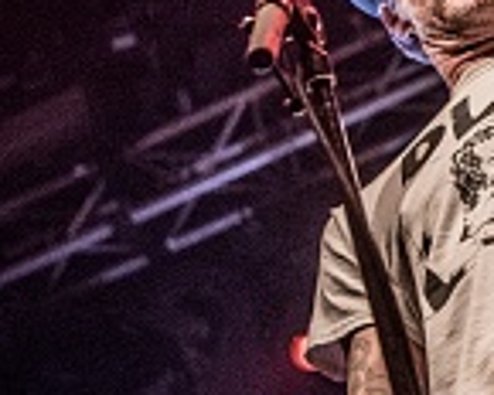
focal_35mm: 186
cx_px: 818
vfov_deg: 8.2
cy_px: -90
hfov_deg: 9.9
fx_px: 2719
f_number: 2.8
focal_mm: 40
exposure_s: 1/100
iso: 800
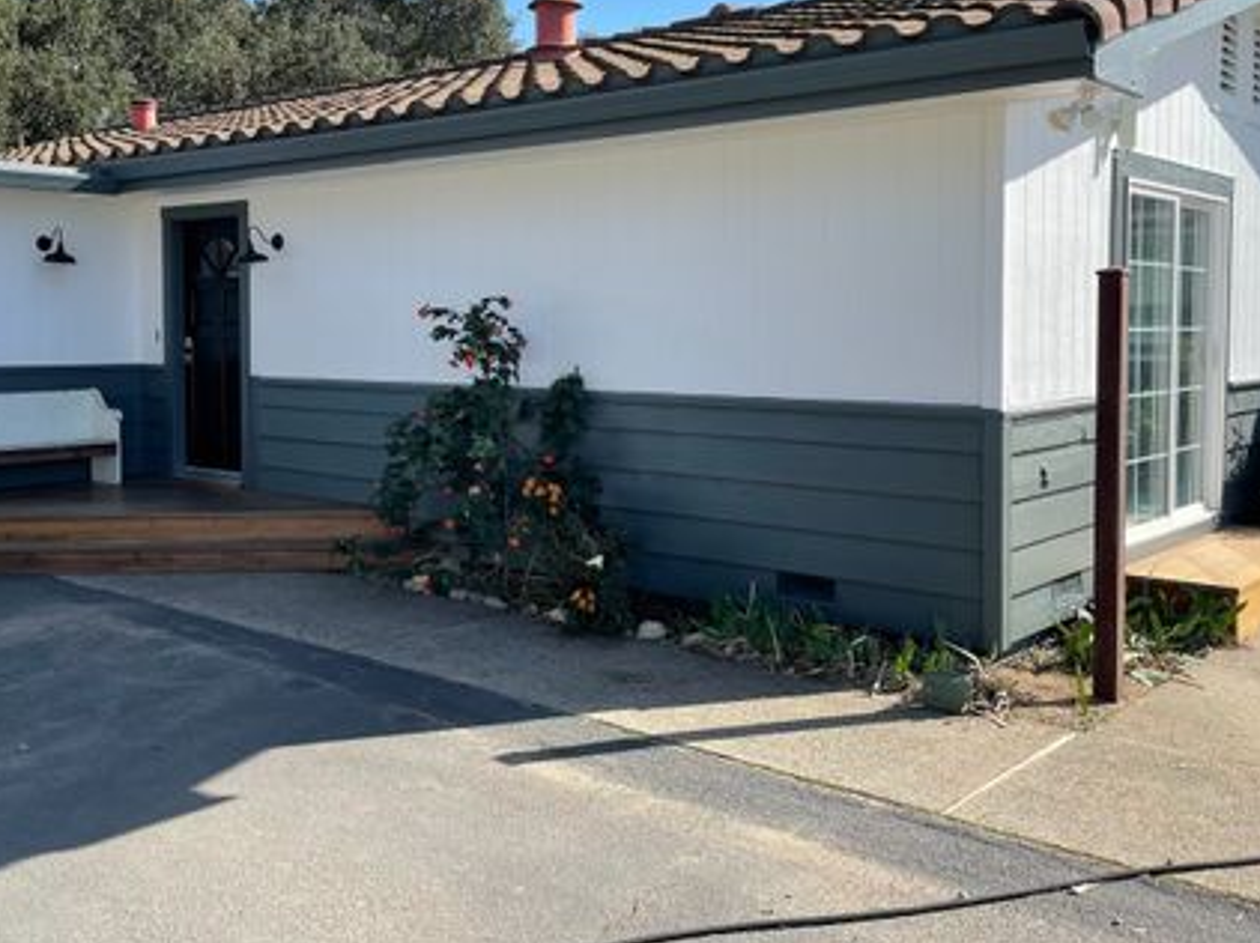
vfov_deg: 38.5
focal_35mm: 37
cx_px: 543
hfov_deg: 50.0
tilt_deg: -3.6
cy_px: 388
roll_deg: -0.1
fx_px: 1346
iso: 32
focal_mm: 4.2
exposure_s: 1/2092
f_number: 1.6
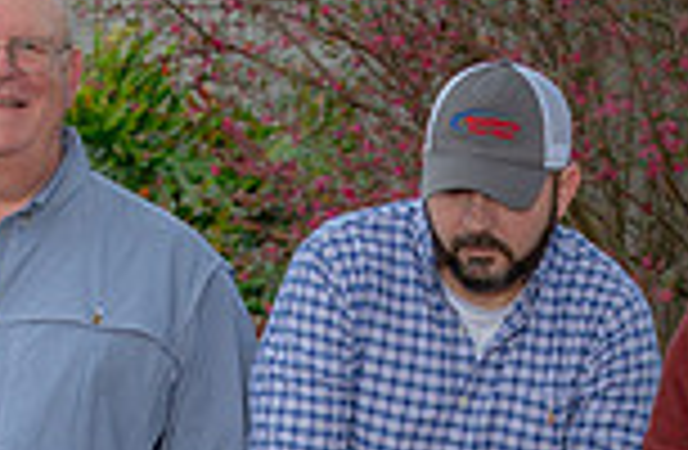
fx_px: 5072
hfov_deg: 7.8
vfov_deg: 5.0
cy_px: 697
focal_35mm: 267
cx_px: 411
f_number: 5
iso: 160
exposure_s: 1/200
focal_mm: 70
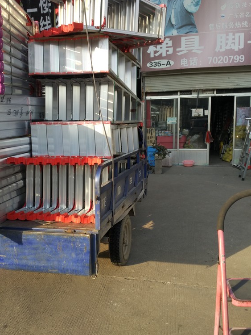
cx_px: 132
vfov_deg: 56.8
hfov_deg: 44.2
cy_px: 174
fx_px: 309
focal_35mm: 32
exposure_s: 1/403
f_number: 2
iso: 100
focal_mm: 4.12
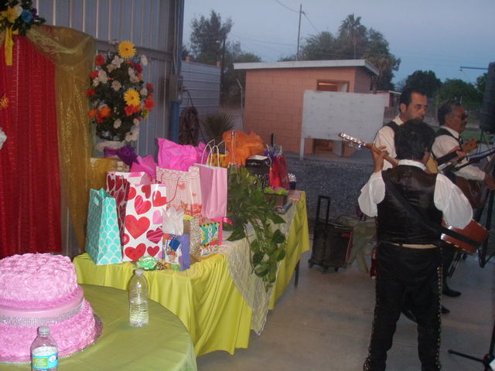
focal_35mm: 38
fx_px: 543
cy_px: 186
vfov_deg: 37.7
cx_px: 248
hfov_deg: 49.0
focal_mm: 6.7
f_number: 3.5
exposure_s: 1/30
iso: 250
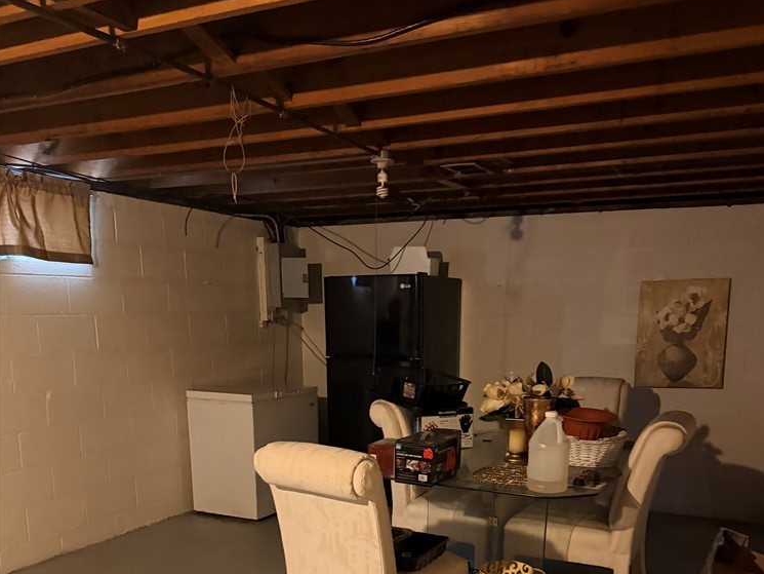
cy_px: 492
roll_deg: -0.6
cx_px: 391
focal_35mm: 33
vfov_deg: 40.4
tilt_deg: -13.6
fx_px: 728
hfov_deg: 55.3
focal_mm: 6.76
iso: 1600
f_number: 1.78
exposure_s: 1/30
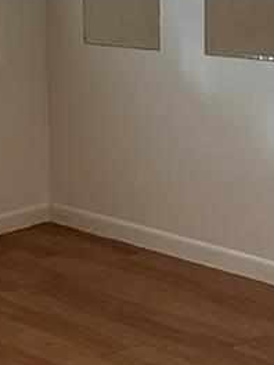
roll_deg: +2.3
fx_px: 1150
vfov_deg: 18.0
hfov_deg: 13.3
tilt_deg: -9.9
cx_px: -18
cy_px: 104
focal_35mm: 109
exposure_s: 1/60
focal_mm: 6.86
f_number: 1.78
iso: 800
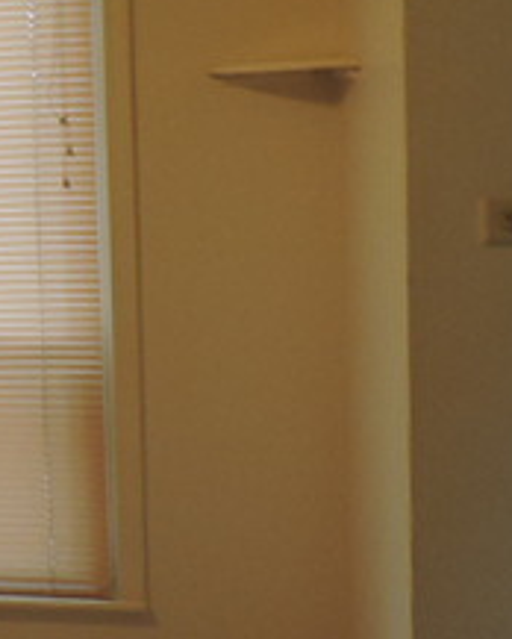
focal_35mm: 69
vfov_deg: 27.3
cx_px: -321
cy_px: 215
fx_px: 1305
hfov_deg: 18.7
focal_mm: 4.3
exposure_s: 1/30
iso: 280
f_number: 3
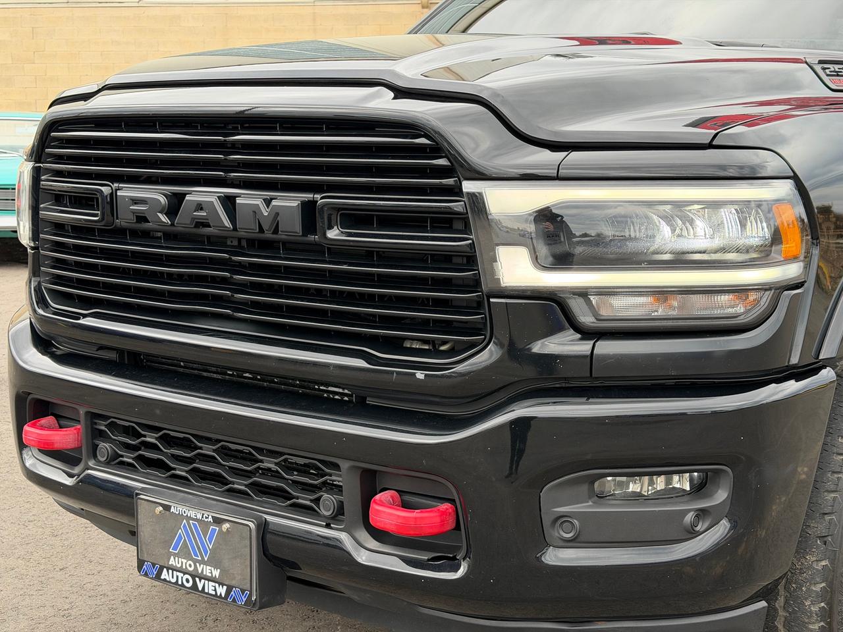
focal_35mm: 48
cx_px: 422
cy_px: 316
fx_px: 1169
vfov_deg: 30.3
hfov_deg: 39.7
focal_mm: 6.76
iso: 100
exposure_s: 1/587
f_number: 1.78
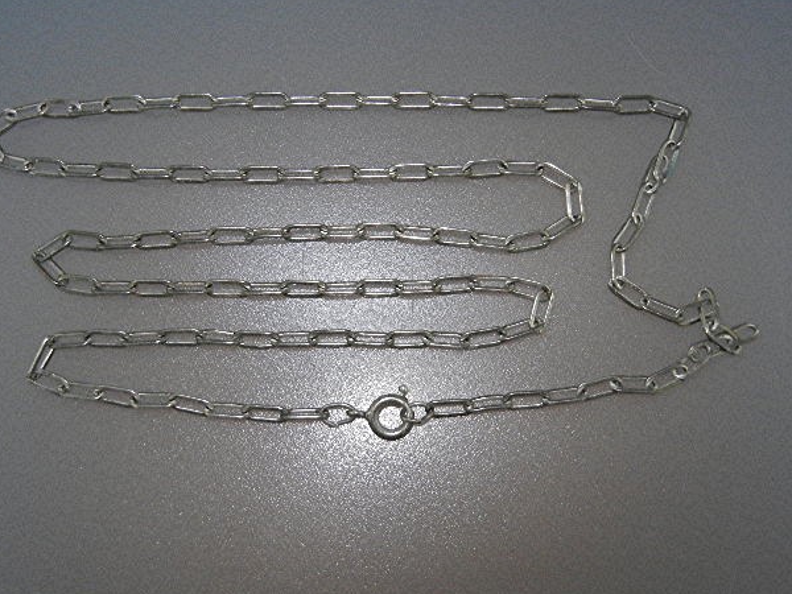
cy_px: 282
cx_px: 392
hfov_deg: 39.7
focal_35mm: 48
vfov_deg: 30.3
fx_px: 1098
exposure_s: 1/30
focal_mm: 8.1
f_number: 7.6
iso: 800
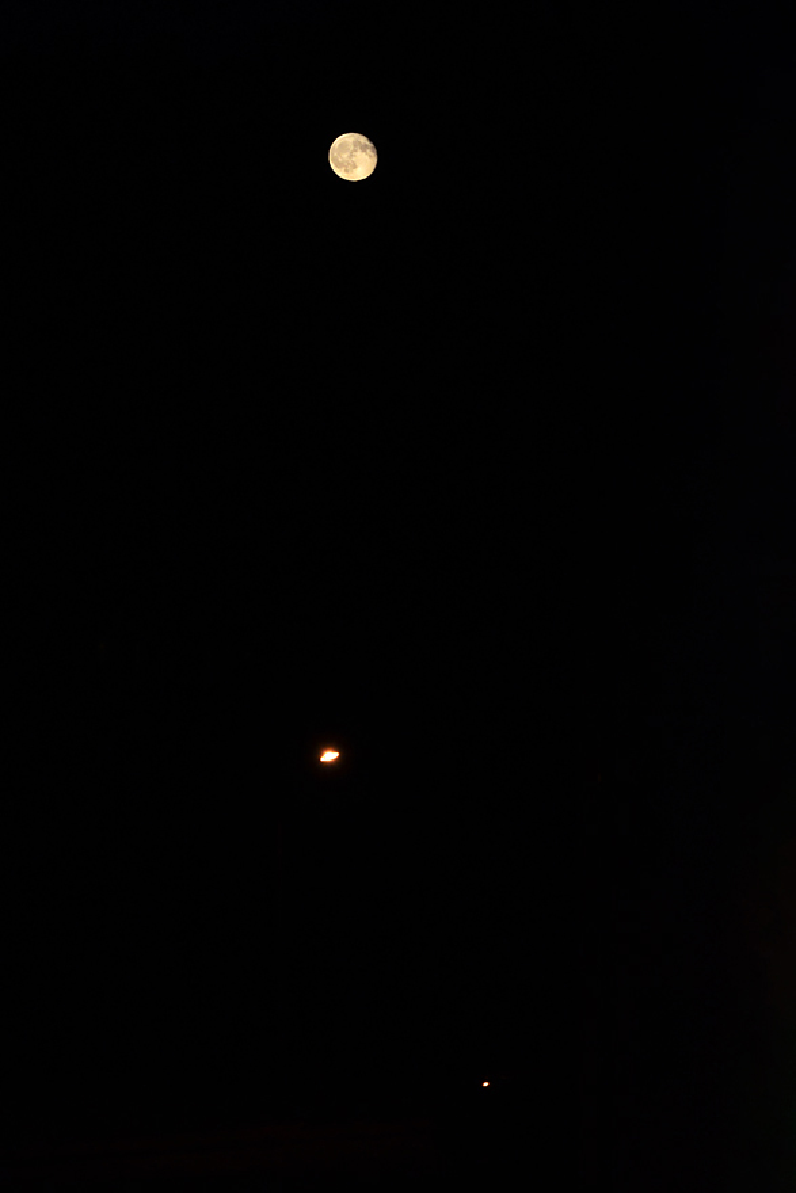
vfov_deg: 13.7
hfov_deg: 9.2
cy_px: 596
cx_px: 398
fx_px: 4973
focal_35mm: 150
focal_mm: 100
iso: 800
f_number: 6.7
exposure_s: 1/90
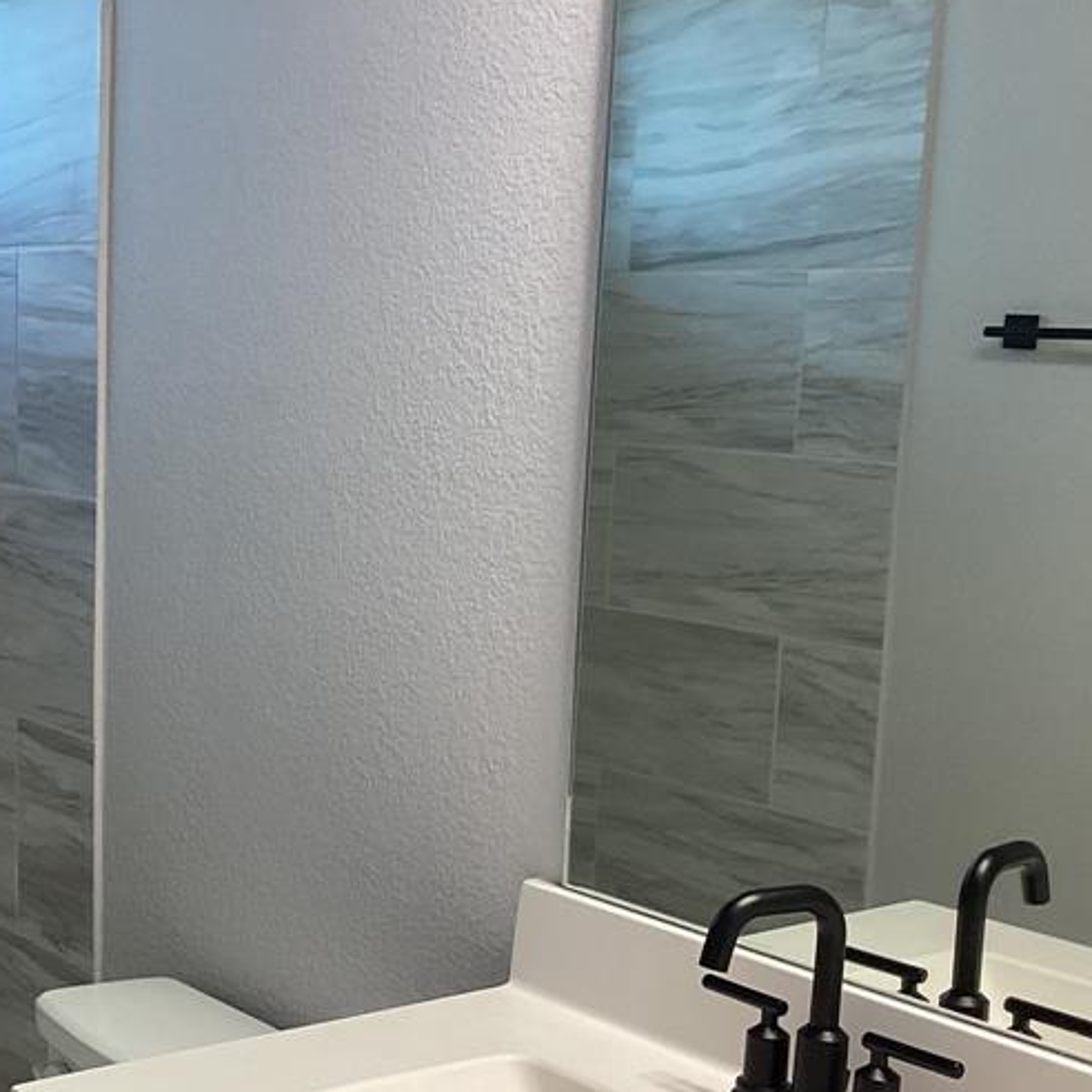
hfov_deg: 28.9
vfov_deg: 29.8
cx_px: 115
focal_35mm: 57
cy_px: 721
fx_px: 2034
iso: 125
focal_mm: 3.3
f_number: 2.4
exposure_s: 1/60
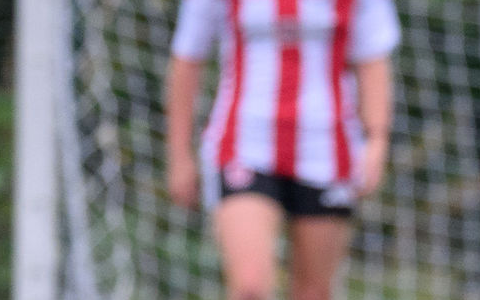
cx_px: 770
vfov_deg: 0.7
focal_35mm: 1916
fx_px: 25064
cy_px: 401
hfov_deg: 1.1
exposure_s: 1/1250
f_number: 5
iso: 1100
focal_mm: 240
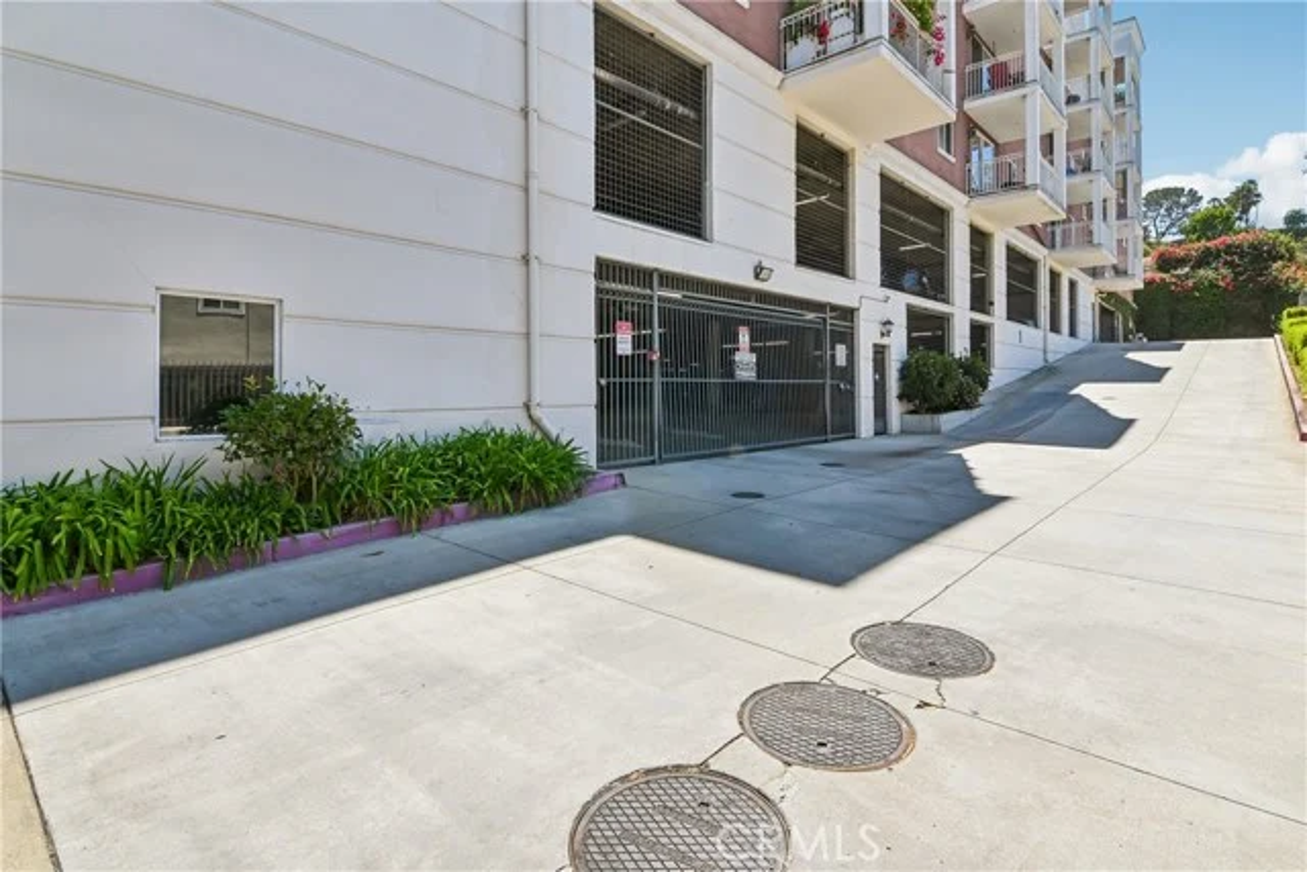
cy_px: 436
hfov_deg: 93.3
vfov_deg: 70.5
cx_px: 654
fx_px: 617
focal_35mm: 17
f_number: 25
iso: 250
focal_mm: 17
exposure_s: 1/25
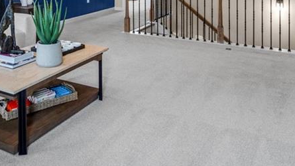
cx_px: 87
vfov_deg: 25.7
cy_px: -37
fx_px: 321
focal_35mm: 41
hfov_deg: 48.1
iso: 1250
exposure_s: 1/13
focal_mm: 17
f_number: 6.3
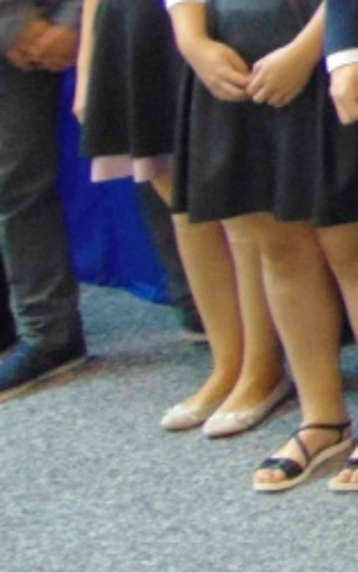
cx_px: 1140
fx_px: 1685
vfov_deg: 18.2
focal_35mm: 108
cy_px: -123
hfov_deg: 9.2
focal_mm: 4.5
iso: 320
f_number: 3
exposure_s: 1/30
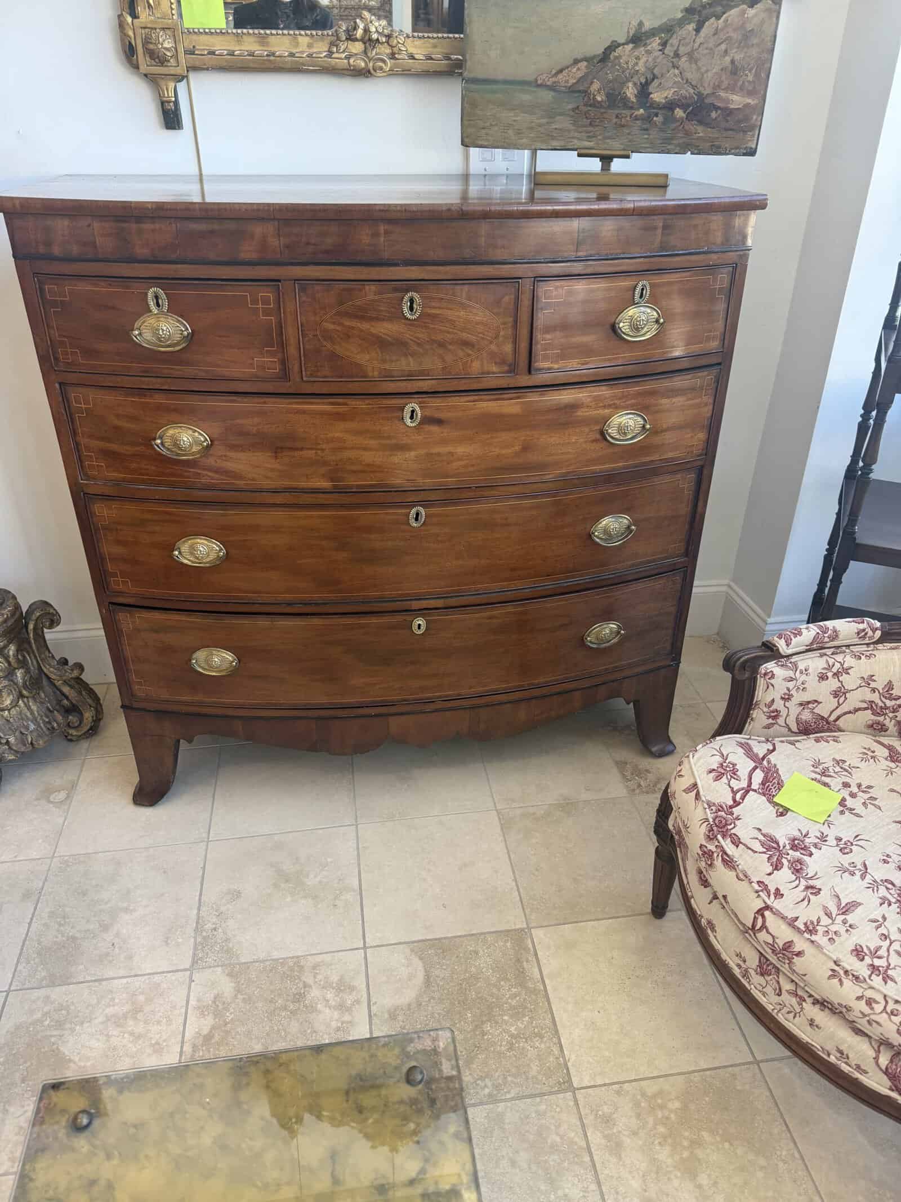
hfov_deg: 56.8
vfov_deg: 71.6
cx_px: 450
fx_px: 833
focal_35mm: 24
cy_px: 601
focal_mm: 6.76
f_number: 1.78
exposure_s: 1/120
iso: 160
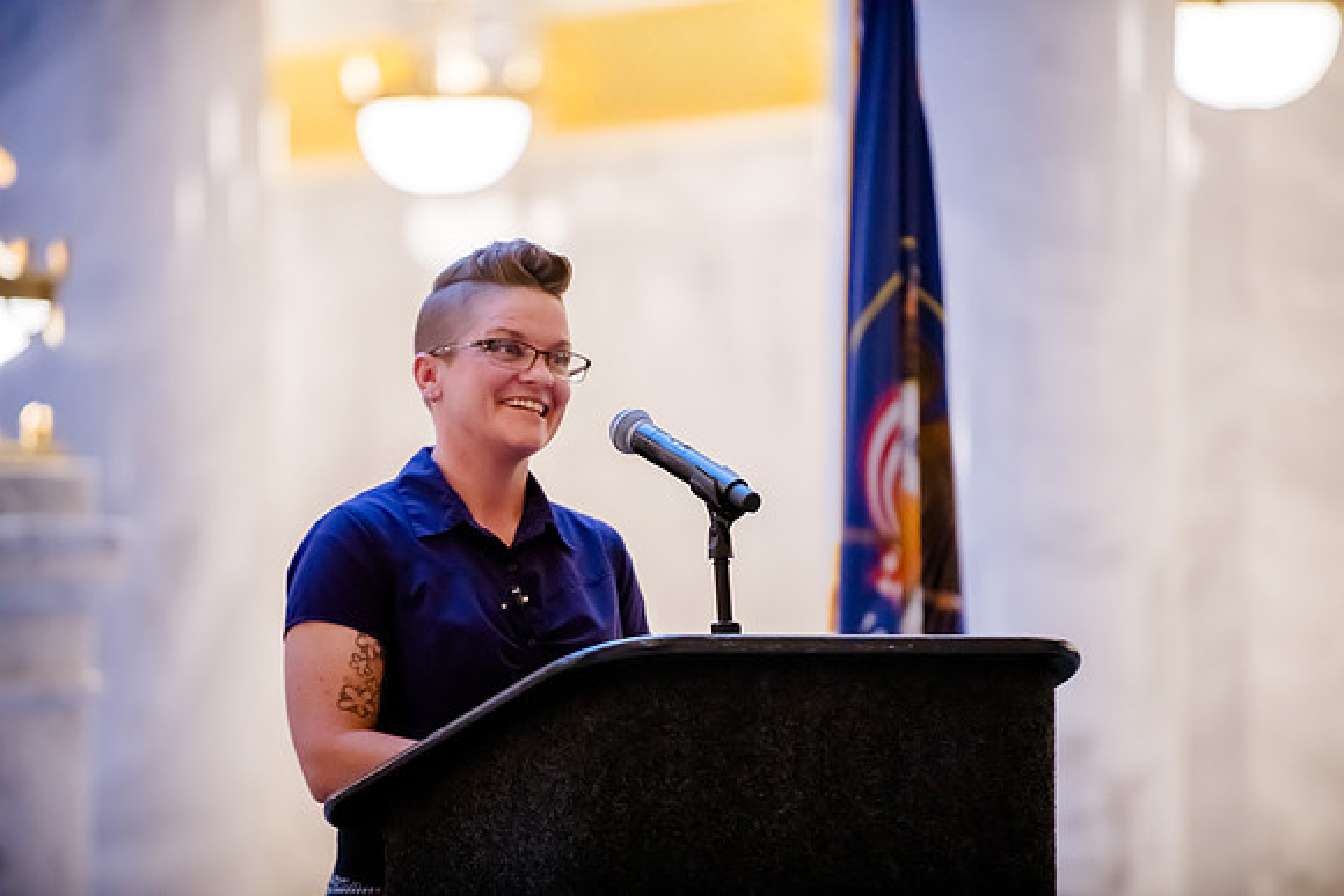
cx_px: 672
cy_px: 448
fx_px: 7468
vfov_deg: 6.9
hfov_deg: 10.3
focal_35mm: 200
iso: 3200
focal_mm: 200
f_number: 2.8
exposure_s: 1/200
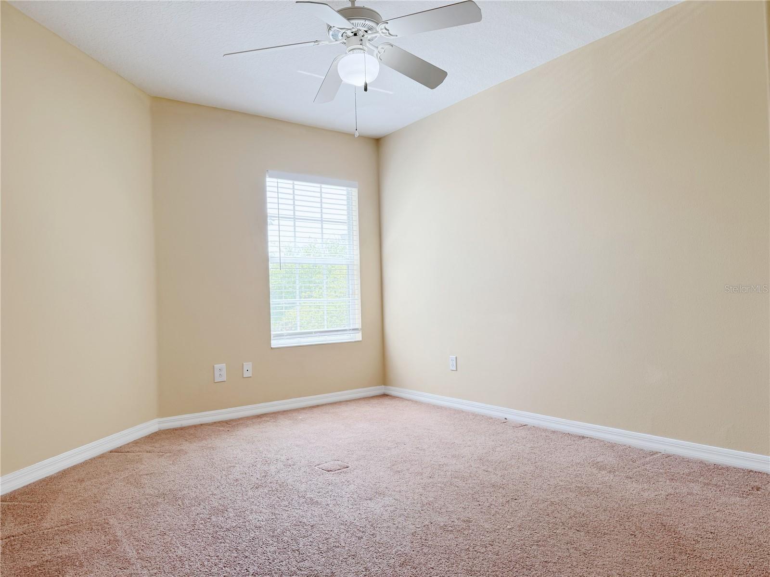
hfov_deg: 71.6
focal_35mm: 24
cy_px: 288
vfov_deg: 56.8
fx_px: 534
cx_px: 385
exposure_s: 1/167
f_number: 1.78
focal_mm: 6.76
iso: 80
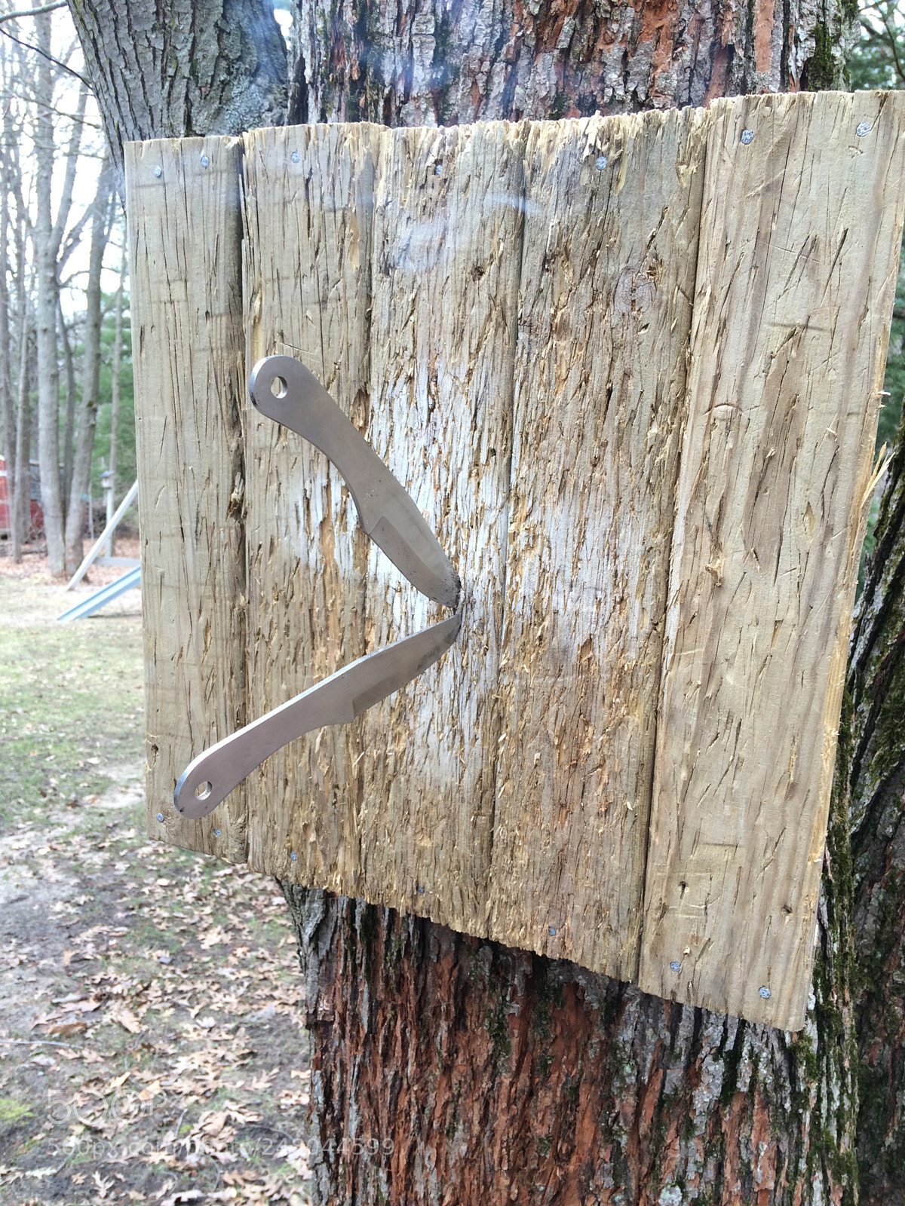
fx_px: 1011
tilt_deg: -7.6
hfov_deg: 48.2
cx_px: 452
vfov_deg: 61.7
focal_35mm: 29
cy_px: 603
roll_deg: -0.2
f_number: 2.2
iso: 32
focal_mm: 4.15
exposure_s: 1/138
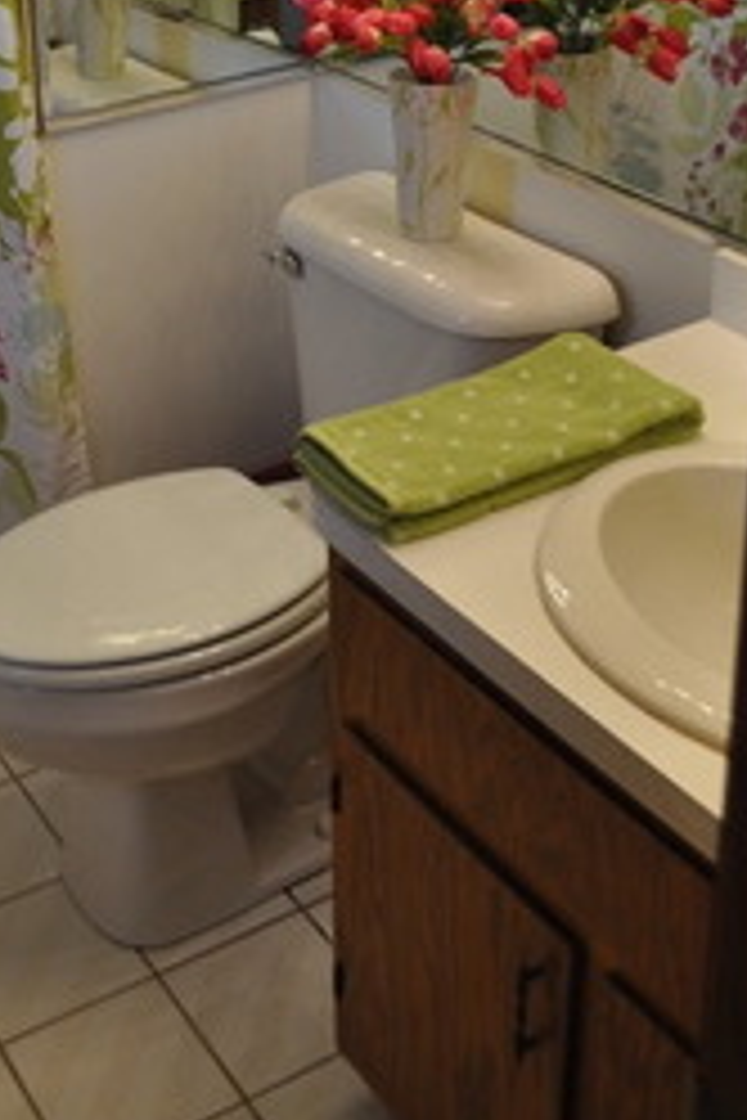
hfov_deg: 25.5
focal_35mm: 52
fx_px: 1618
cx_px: 133
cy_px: 117
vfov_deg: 35.9
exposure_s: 1/80
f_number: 4.5
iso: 400
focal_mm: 18
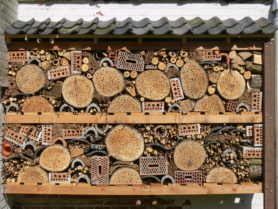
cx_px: 139
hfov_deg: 38.9
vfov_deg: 29.7
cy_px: 104
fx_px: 394
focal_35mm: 49
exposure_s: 1/400
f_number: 5.6
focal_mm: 9.7
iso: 80
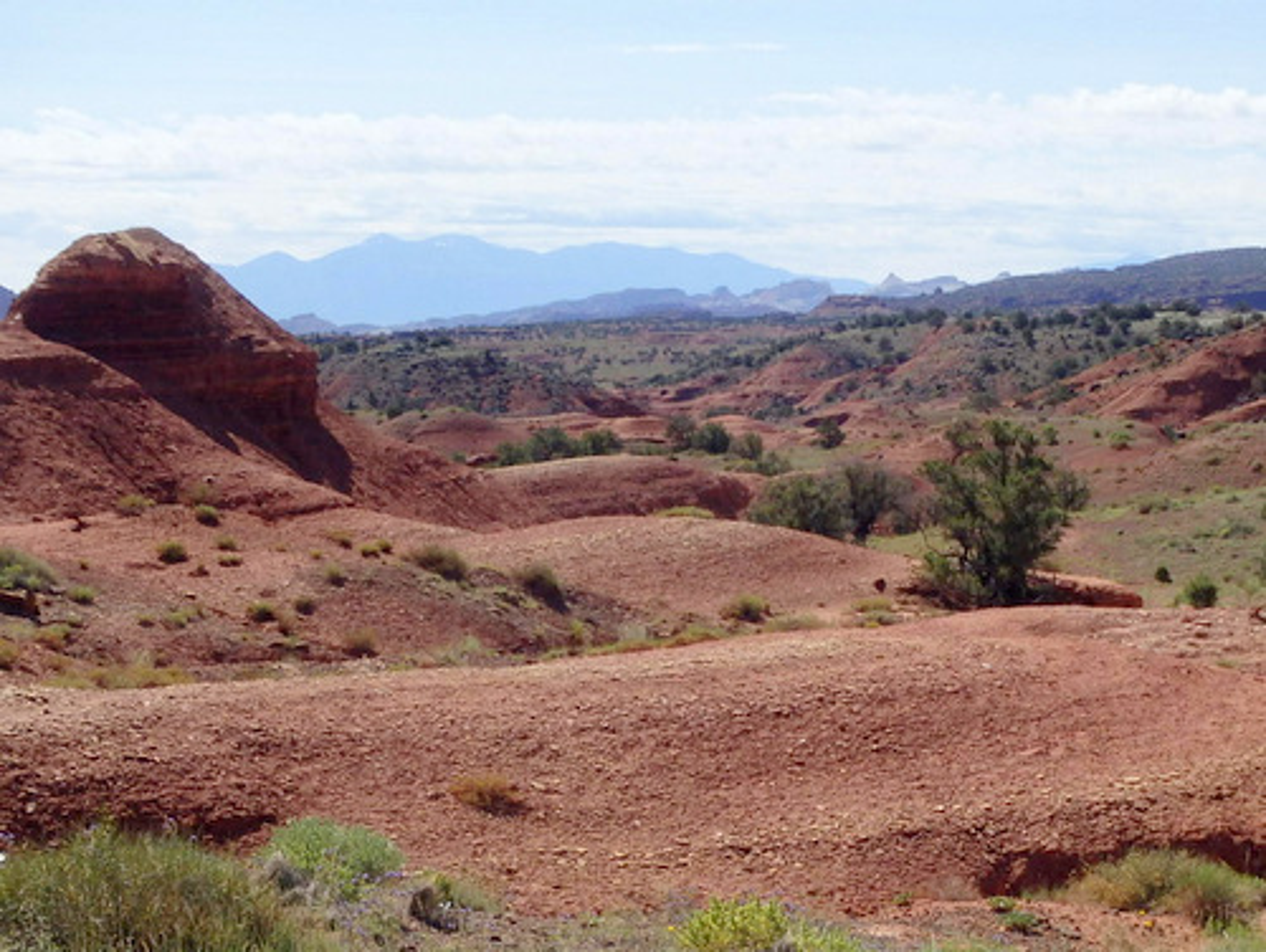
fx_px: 1904
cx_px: 633
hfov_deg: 36.8
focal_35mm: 52
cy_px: 476
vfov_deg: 28.1
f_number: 14
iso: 160
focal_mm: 9.4
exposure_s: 1/125
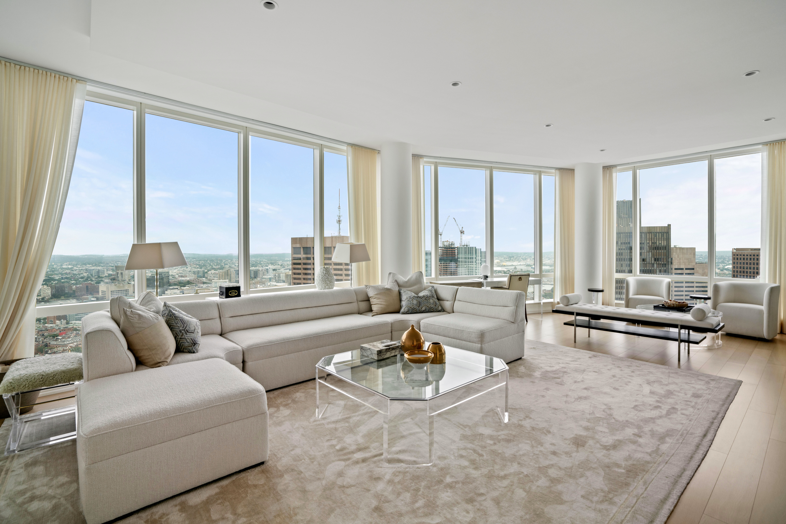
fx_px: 349
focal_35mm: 16
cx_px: 393
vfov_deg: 73.8
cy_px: 262
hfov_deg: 96.7
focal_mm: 16
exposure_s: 1/80
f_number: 8
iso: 320
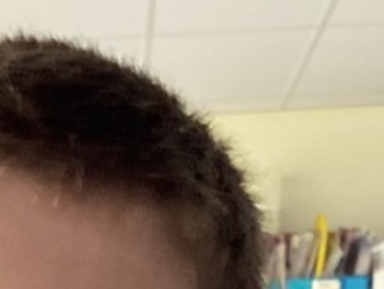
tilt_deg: -6.7
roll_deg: +1.1
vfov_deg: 8.8
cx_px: -115
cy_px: 687
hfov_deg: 12.5
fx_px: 1700
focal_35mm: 153
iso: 250
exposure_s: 1/50
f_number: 2.4
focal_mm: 3.3
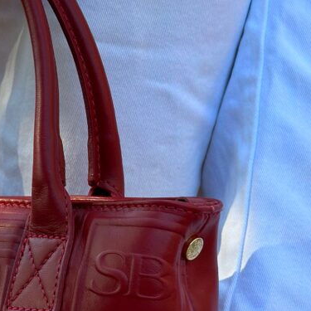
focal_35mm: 116
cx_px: 8
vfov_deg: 14.7
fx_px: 1179
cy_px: 332
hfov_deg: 14.8
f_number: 1.78
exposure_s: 1/623
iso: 80
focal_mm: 6.86
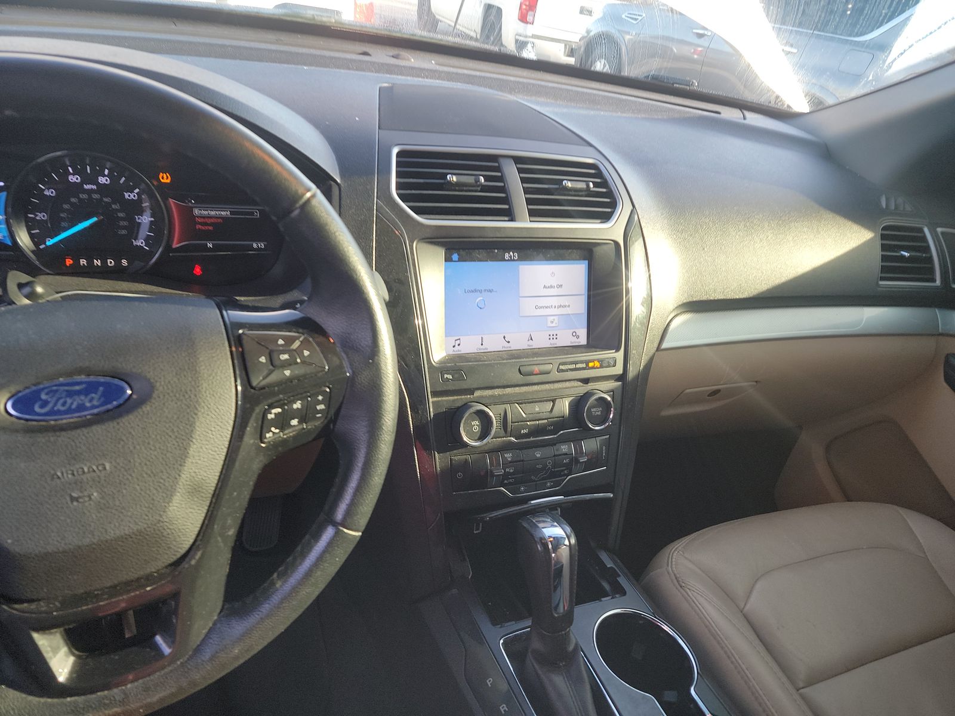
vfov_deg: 56.8
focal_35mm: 24
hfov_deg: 71.6
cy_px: 358
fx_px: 662
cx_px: 478
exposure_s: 1/59
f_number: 1.8
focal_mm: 6.7
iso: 78
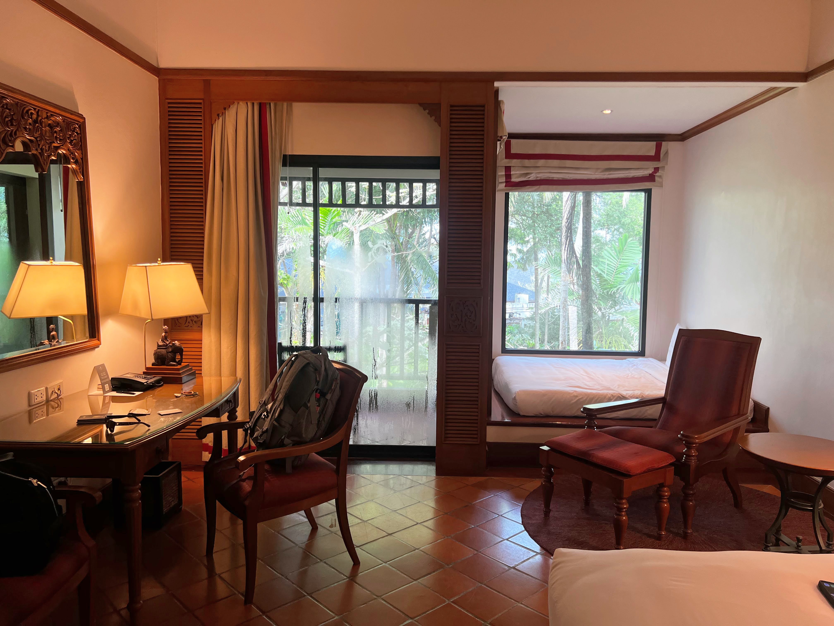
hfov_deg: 67.3
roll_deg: +0.0
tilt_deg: -4.1
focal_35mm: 26
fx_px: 626
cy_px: 313
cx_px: 417
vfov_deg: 53.1
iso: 80
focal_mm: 5.7
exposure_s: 1/121
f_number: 1.5
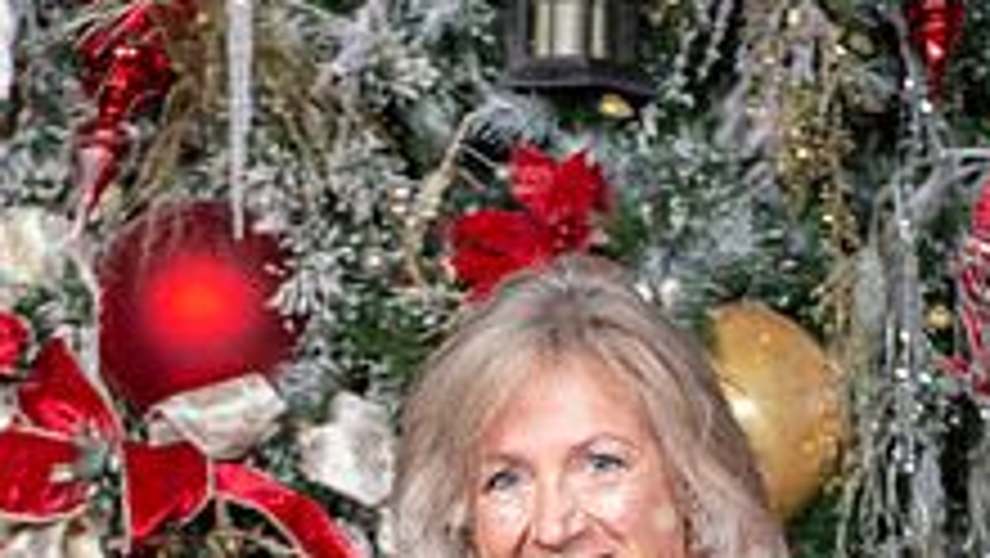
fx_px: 3940
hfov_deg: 14.3
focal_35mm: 150
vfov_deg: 7.9
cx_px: 556
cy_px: 909
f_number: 7.1
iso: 160
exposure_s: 1/125
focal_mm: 70
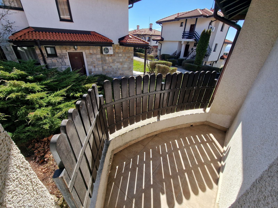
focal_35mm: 13
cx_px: 139
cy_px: 104
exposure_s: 1/1276
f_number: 2.2
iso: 50
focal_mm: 2.2
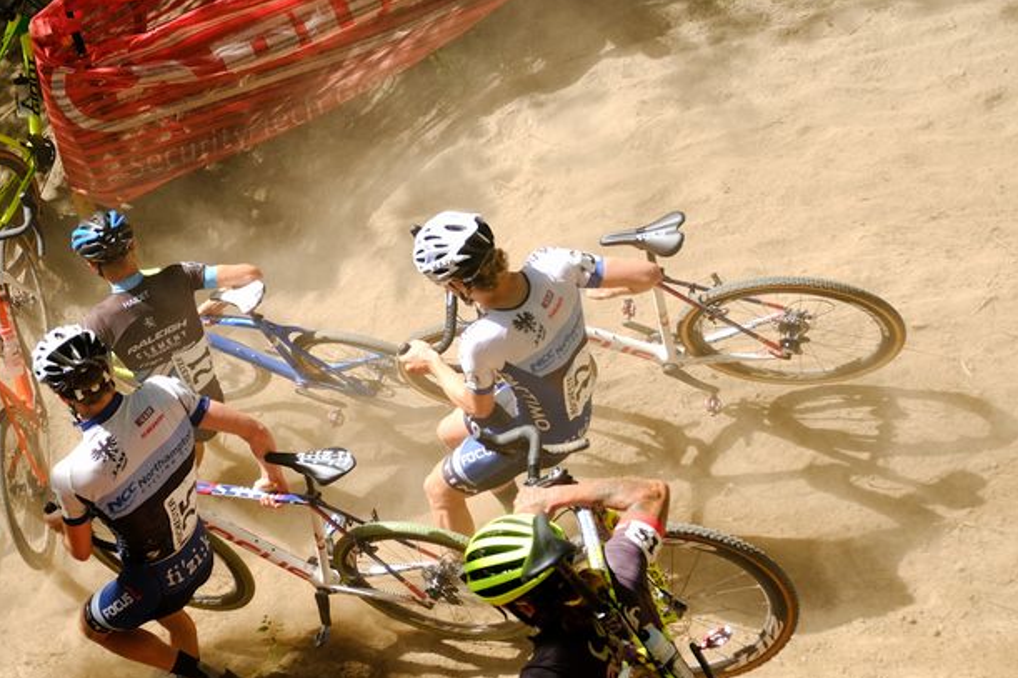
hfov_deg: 37.6
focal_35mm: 52
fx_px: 1470
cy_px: 325
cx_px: 303
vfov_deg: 26.0
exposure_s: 1/1000
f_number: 3.6
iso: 200
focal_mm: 20.6
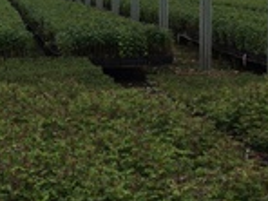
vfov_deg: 16.3
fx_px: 681
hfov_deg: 21.5
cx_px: 5
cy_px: -13
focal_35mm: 88
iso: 32
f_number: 2.2
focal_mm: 4.15
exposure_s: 1/1709
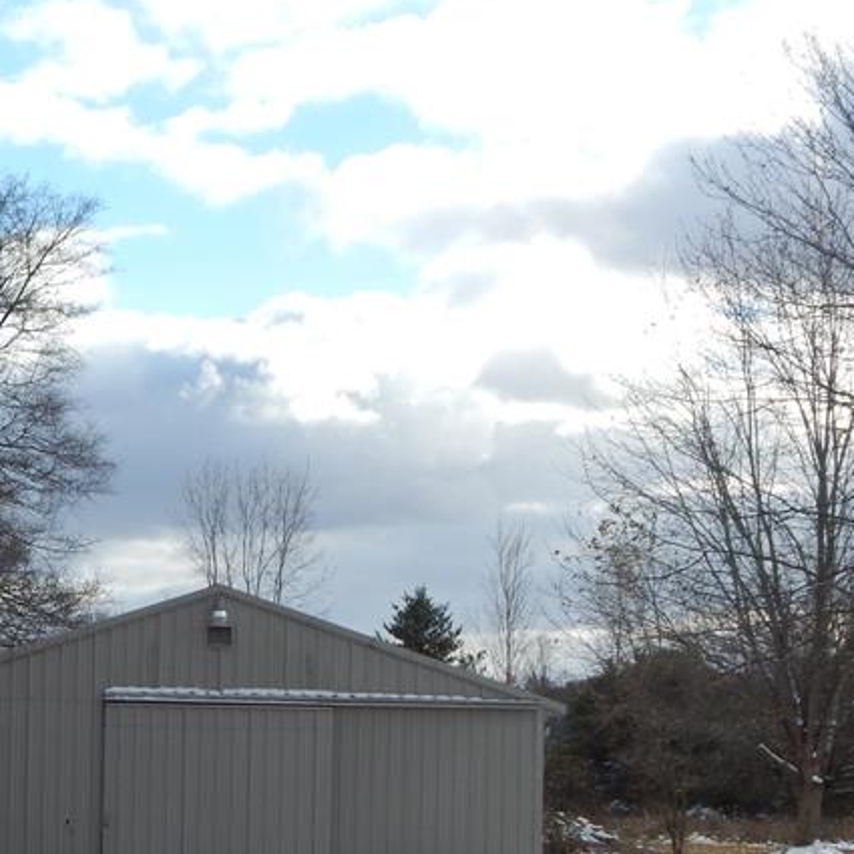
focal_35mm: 81
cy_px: 760
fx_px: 2261
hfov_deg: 20.9
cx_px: 64
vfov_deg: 21.0
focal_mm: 6.8
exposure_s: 1/800
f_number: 3.4
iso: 125
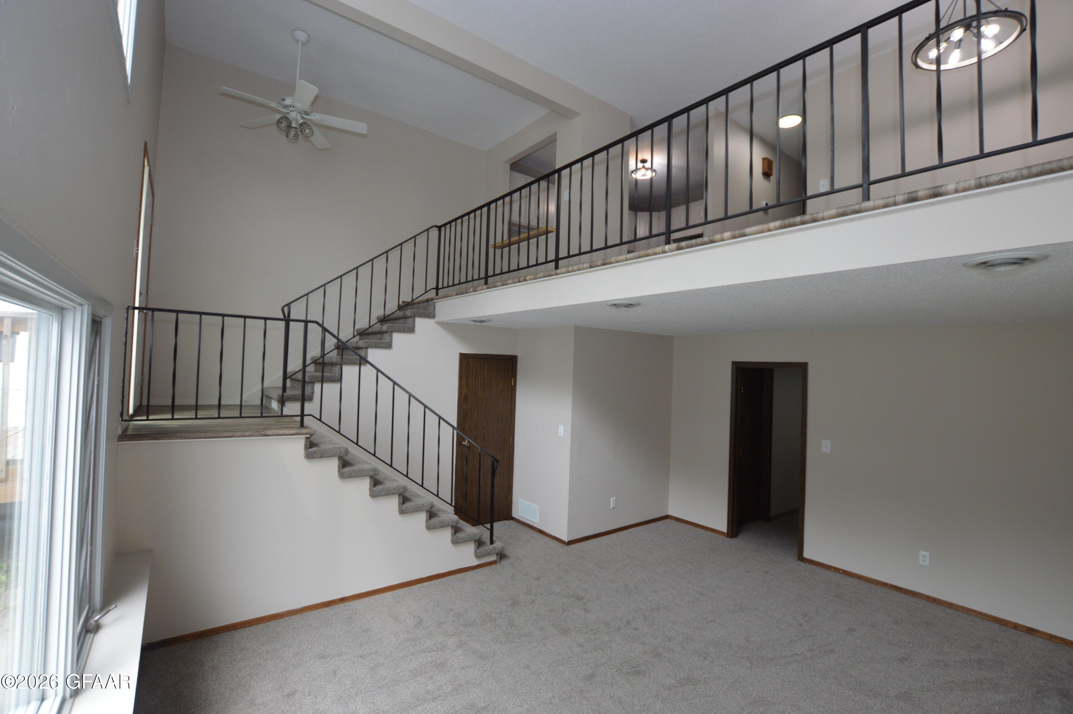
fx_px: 447
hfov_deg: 100.4
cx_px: 536
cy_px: 357
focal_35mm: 15
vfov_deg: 77.2
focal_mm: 10
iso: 400
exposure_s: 1/80
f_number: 4.5
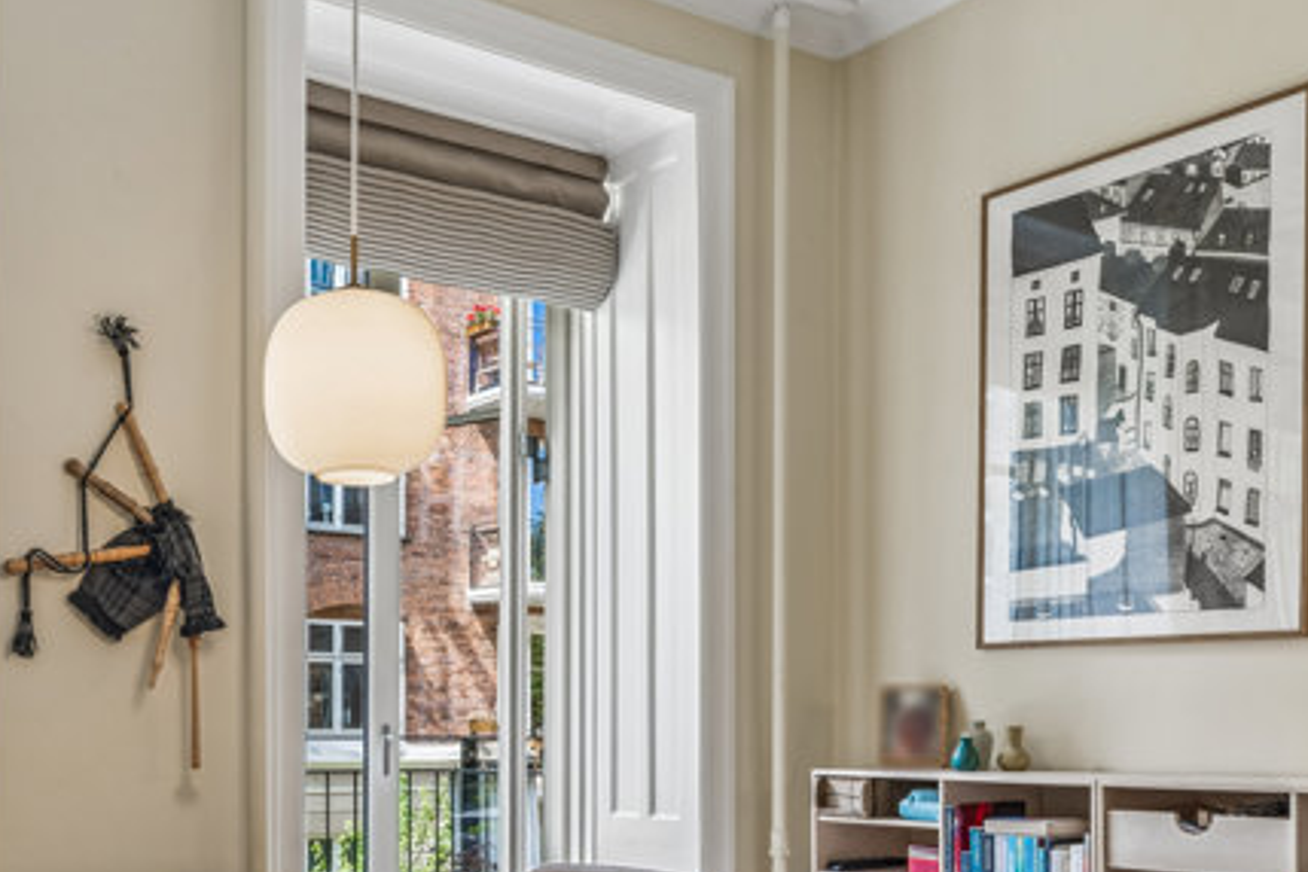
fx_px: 1490
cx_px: 424
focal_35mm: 41
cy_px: 730
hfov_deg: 46.6
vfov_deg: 31.6
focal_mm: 22
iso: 160
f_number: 11
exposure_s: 1/5
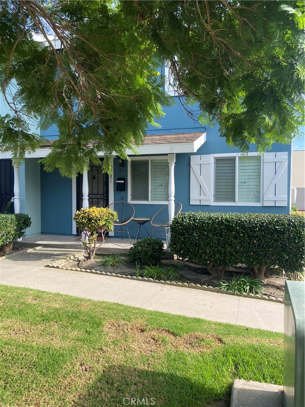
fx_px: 305
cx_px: 152
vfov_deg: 67.3
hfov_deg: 53.1
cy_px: 204
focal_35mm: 26
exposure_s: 1/673
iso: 32
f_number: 1.8
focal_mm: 4.25
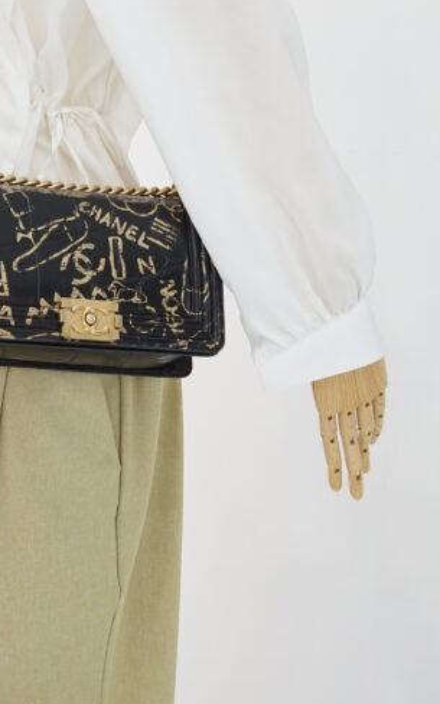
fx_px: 2053
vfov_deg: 19.2
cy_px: 87
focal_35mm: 107
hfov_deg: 12.2
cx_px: 112
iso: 640
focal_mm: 50
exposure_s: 1/13
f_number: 6.3
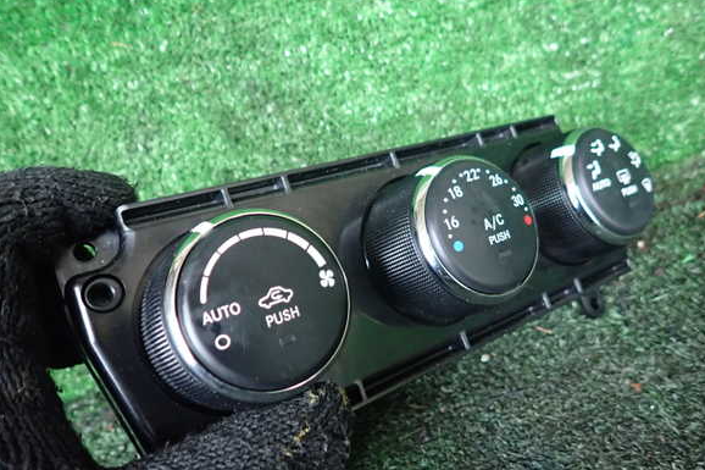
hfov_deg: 67.4
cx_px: 362
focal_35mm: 27
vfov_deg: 47.9
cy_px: 238
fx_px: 529
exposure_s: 1/30
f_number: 2
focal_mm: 4.5
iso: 640
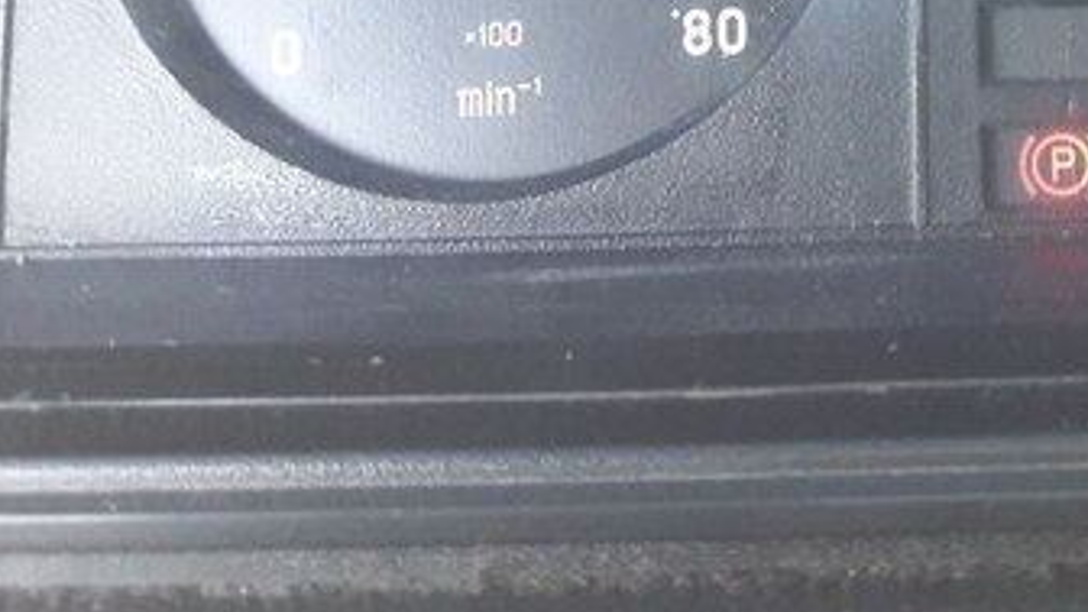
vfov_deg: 18.8
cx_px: 981
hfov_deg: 33.1
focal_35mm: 60
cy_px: -160
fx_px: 1731
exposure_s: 1/33
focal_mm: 3.7
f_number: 1.9
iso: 200
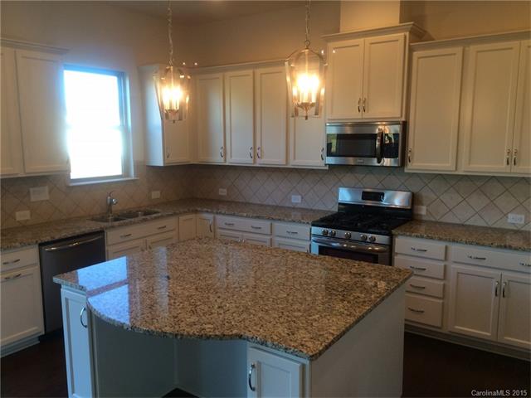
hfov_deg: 61.7
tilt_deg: -8.4
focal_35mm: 29
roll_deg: +1.0
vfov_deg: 48.2
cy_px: 199
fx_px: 445
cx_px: 266
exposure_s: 1/30
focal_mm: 4.15
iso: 40
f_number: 2.2
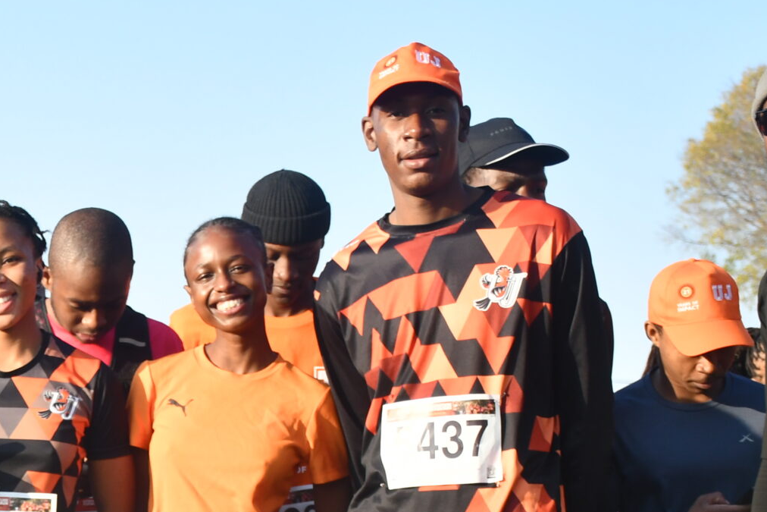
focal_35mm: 129
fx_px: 2749
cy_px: 588
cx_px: -100
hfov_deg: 15.4
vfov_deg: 10.5
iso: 320
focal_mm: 34
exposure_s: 1/800
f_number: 4.5
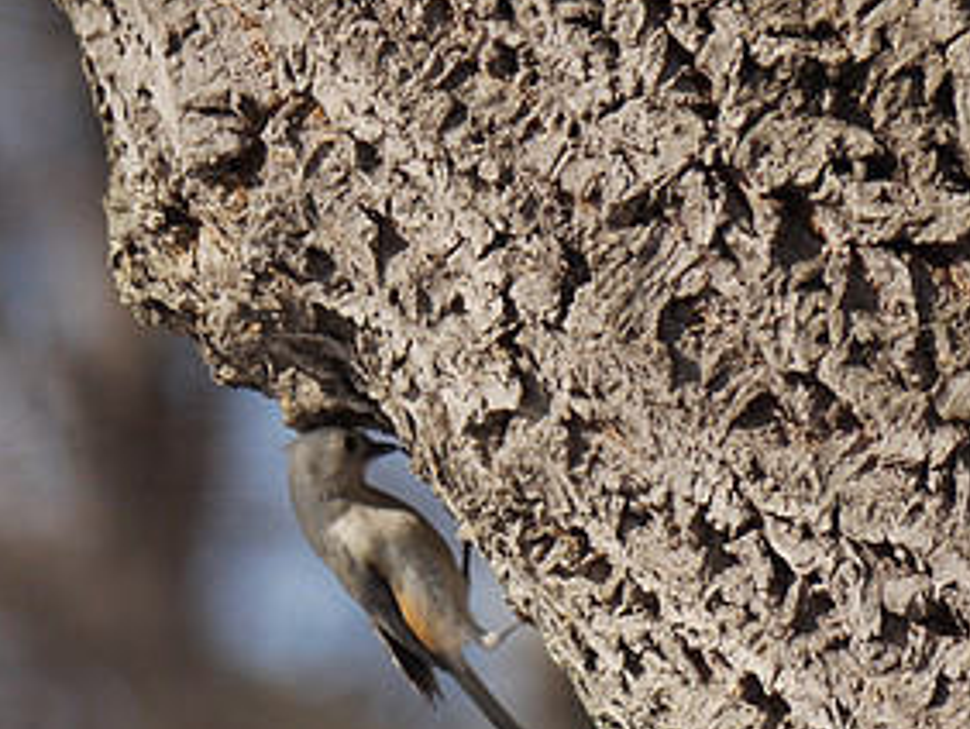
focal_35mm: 1233
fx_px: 34580
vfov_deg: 1.2
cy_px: 590
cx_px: 413
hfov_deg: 1.6
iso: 400
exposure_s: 1/1600
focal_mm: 300
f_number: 5.6
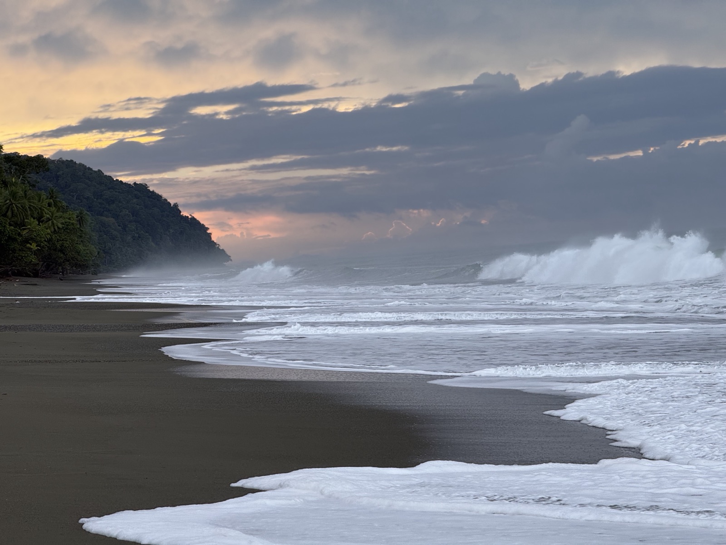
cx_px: 363
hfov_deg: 16.4
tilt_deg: -0.8
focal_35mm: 120
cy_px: 272
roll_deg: +4.2
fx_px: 2517
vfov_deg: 12.3
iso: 50
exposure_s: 1/189
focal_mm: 15.66
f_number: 2.8
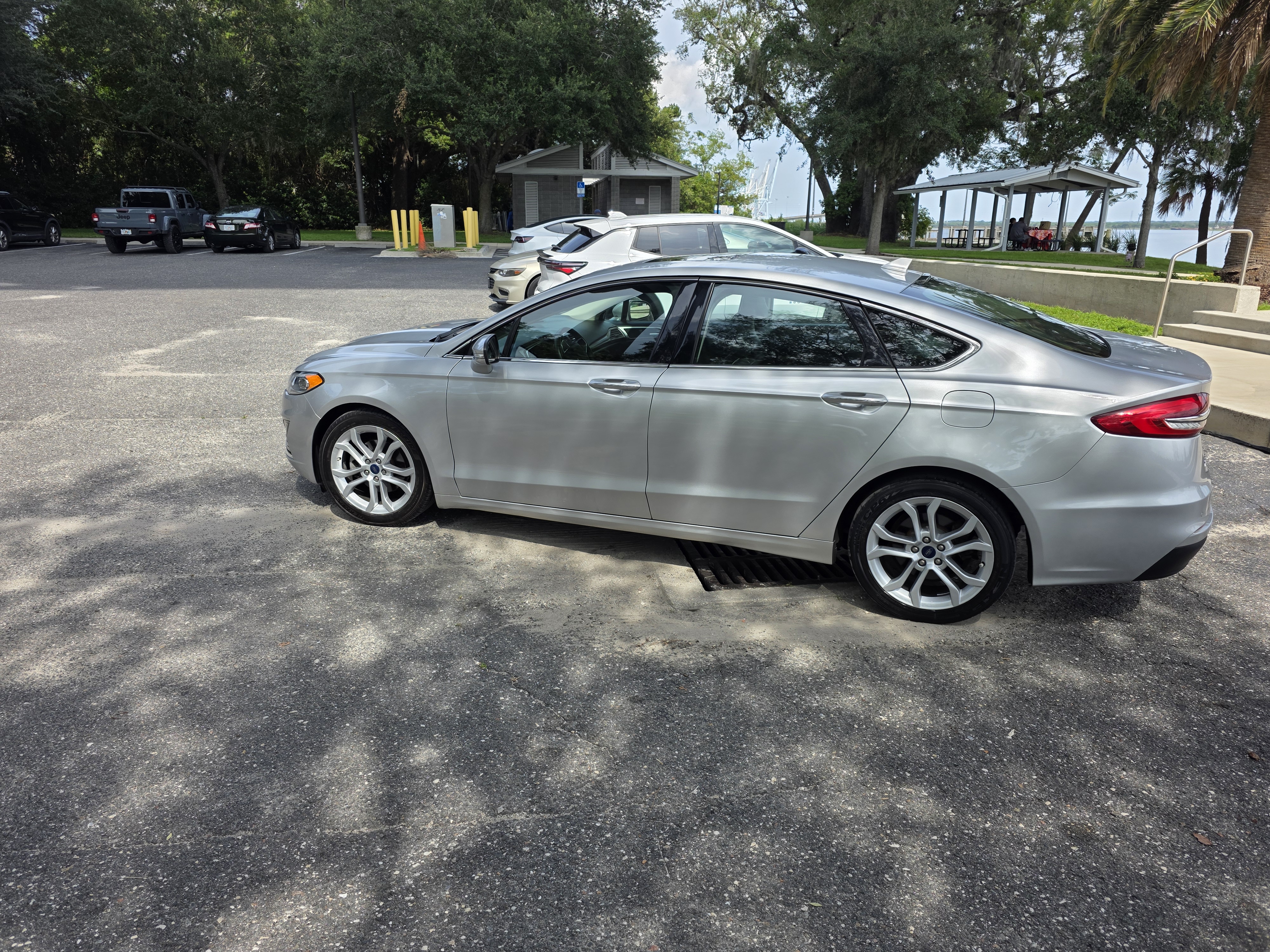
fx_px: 844
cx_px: 635
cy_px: 476
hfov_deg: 73.9
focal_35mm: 23
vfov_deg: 58.9
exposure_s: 1/2820
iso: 80
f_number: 1.7
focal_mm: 6.3
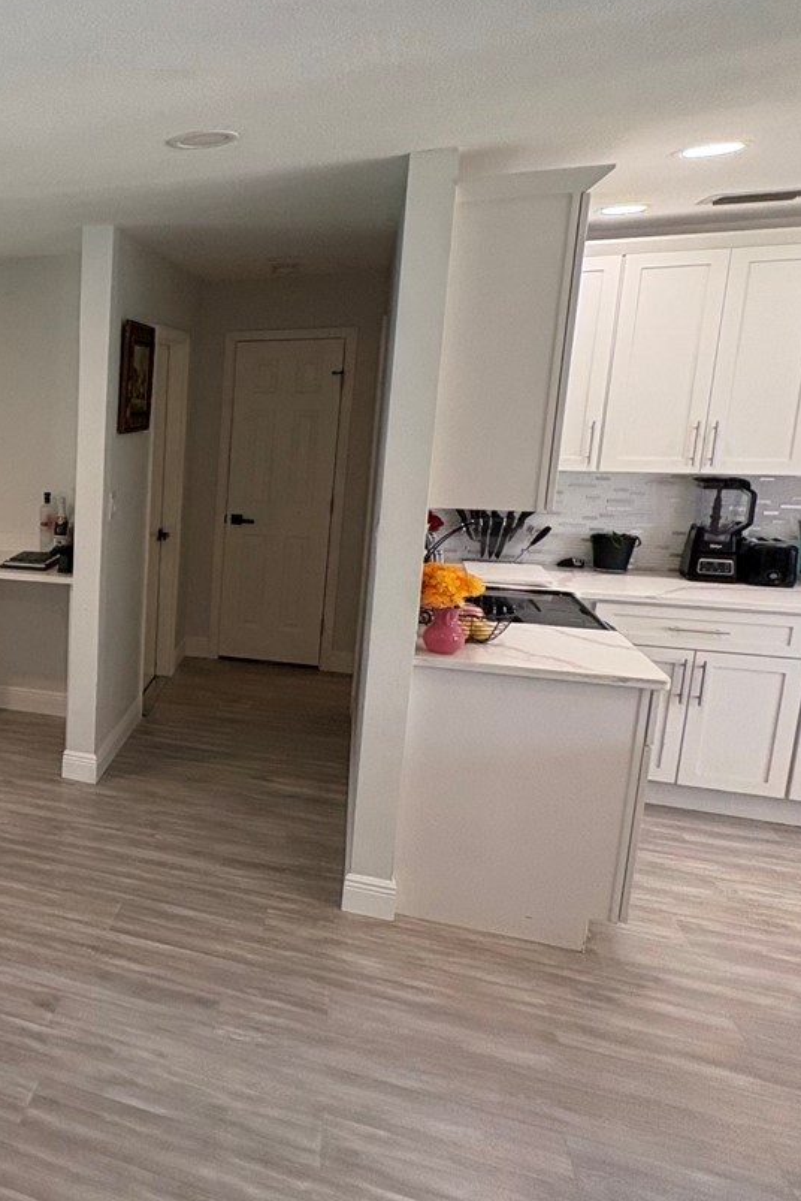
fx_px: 967
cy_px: 567
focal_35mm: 29
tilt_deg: -10.3
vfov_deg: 63.6
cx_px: -149
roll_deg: +1.0
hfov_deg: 35.7
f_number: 2.2
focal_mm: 2.22
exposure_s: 1/120
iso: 250
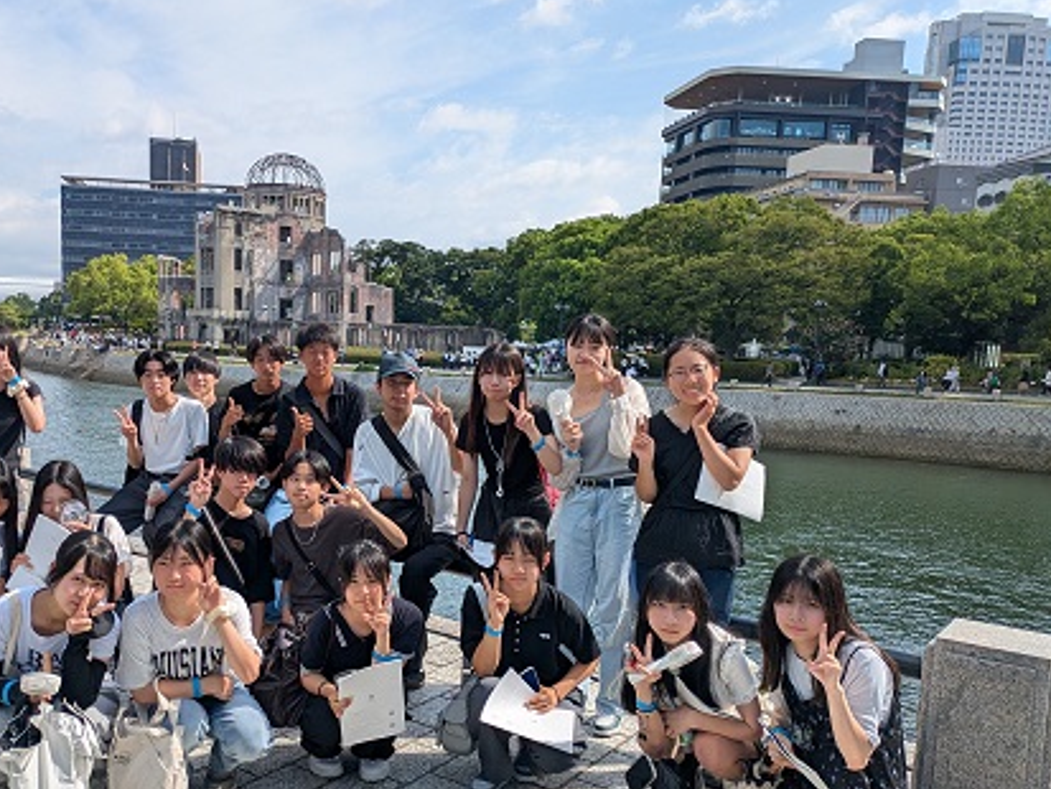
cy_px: 478
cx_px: 407
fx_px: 941
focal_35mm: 31
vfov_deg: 45.2
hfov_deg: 57.8
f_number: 1.89
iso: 54
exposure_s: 1/2222
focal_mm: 5.43
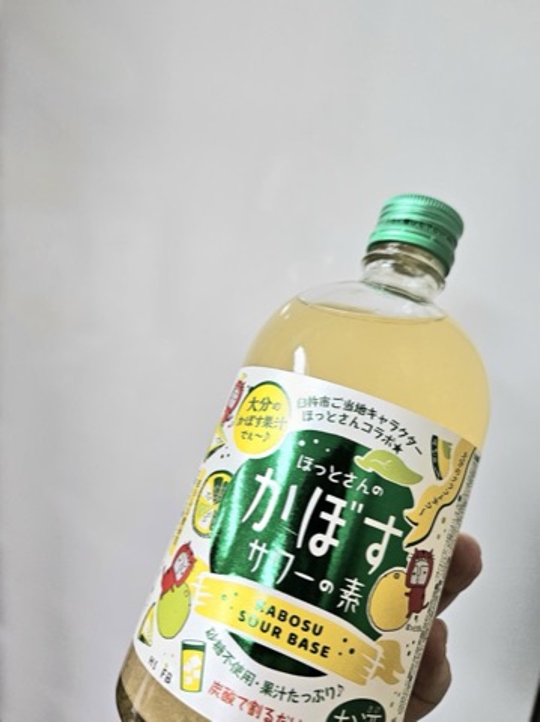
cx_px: 270
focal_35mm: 23
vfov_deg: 74.0
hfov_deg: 58.8
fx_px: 479
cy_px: 361
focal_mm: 5.4
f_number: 1.8
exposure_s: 1/120
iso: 200
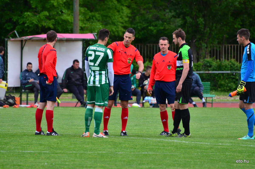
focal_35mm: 450
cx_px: 128
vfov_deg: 3.0
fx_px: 3181
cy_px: 84
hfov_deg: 4.6
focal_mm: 300
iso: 500
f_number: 5.6
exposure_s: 1/500
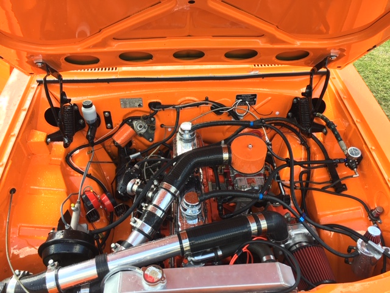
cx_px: 195
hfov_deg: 61.7
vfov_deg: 48.2
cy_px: 146
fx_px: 327
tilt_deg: -33.2
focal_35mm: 29
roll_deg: -8.1
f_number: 2.2
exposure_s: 1/118
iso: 25
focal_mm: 4.15
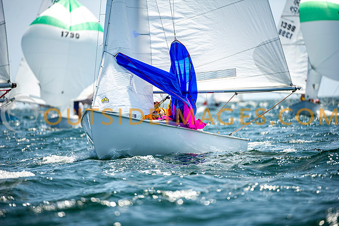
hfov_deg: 5.7
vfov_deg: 3.8
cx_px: 170
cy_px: 113
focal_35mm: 360
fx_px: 3388
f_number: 4.5
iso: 400
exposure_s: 1/3200
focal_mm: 360
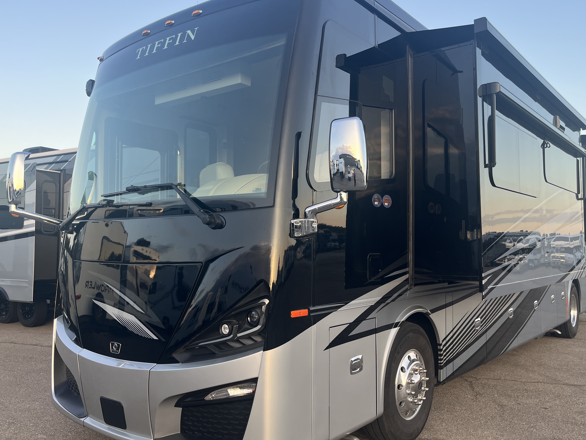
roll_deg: -0.6
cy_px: 222
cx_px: 296
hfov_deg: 58.4
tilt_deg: +0.2
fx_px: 525
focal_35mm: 31
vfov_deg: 45.4
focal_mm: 5.1
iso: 40
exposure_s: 1/266
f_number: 1.6
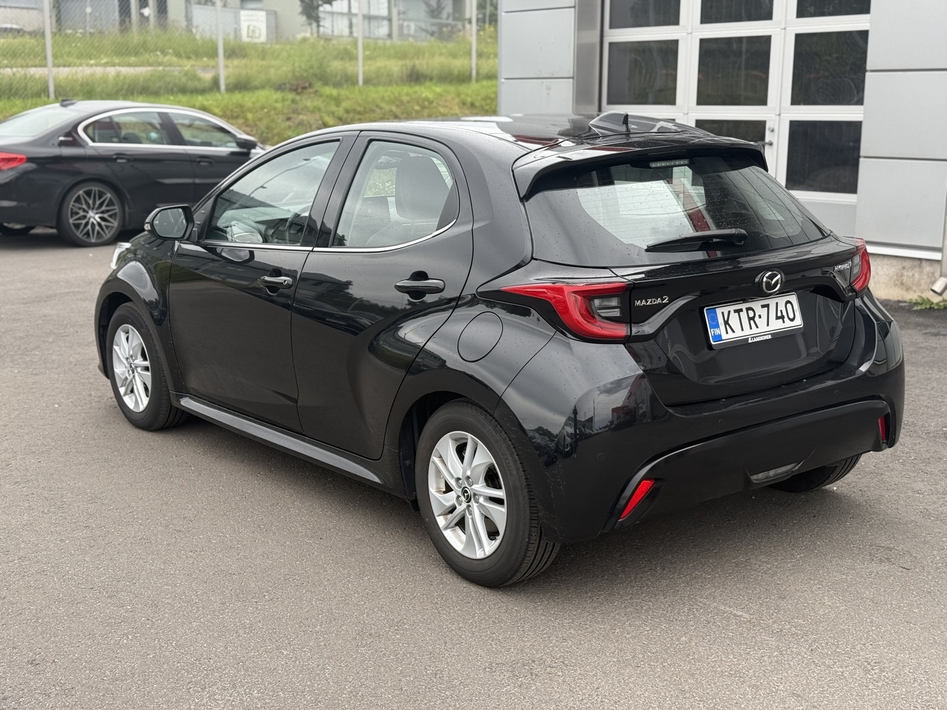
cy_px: 355
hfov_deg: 39.7
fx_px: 1313
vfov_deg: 30.3
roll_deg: -0.5
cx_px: 474
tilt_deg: -10.7
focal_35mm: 48
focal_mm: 6.76
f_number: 1.78
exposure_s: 1/506
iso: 100
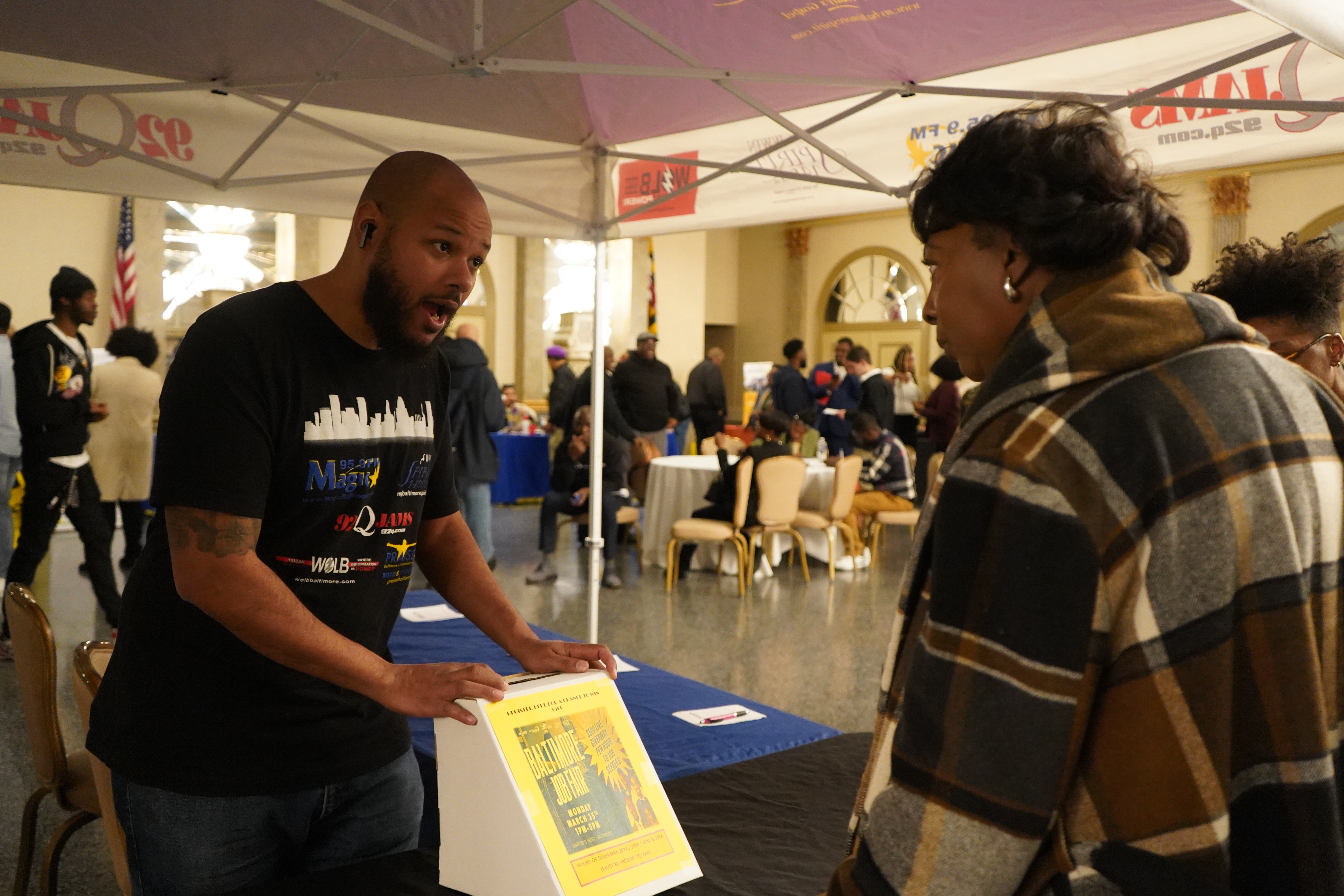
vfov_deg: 42.3
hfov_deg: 60.3
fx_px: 1157
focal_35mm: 31
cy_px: 448
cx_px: 672
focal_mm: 31
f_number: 3.5
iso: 8000
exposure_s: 1/160
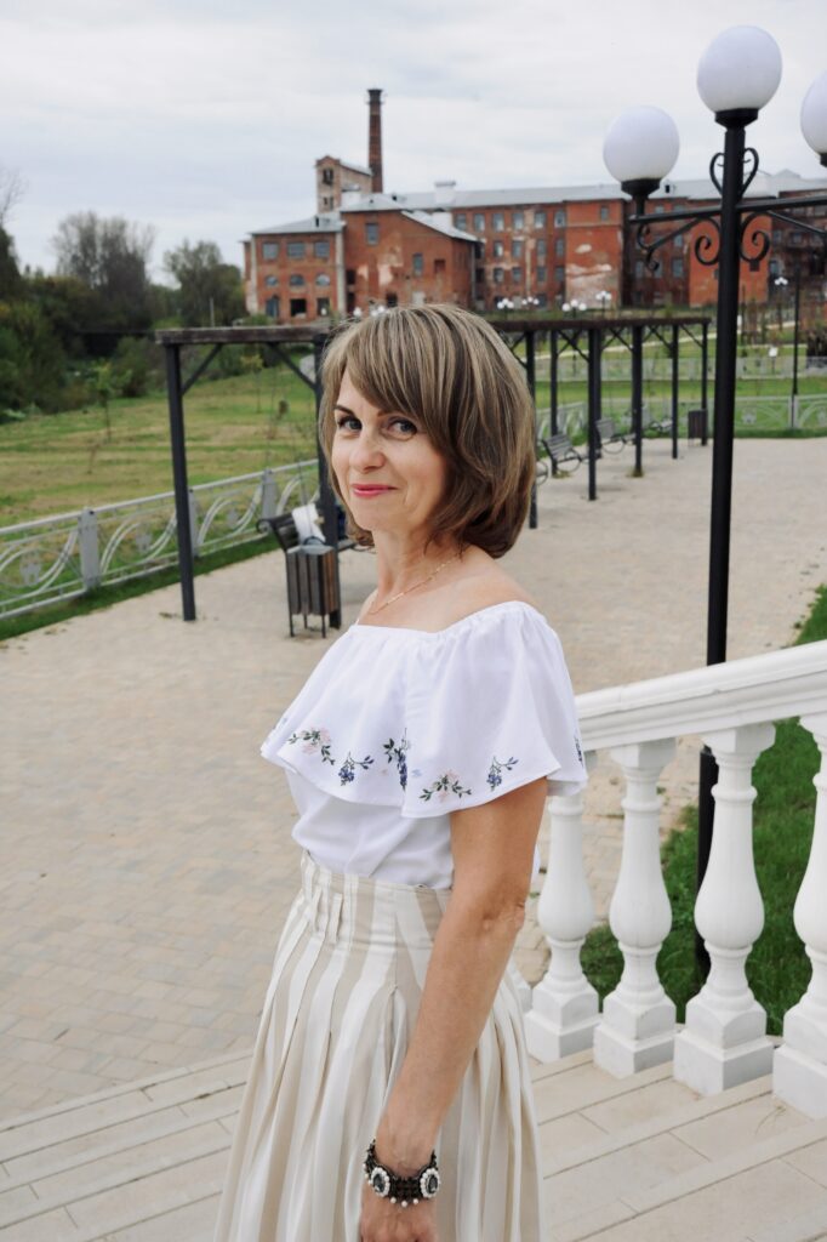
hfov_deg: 31.9
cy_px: 621
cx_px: 414
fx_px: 1448
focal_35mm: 42
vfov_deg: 46.4
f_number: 11
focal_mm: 42
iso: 4000
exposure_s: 1/500
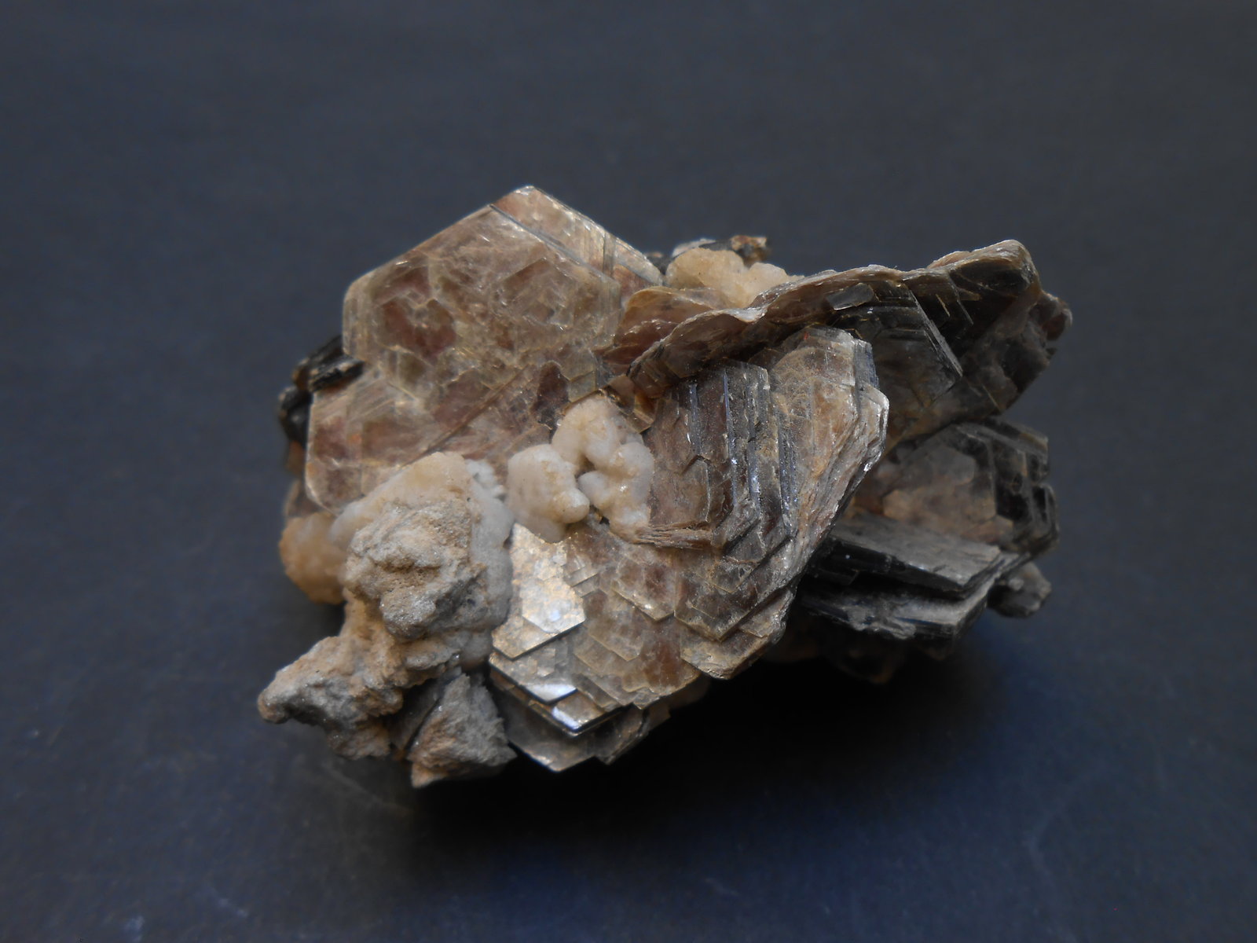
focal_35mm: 26
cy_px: 472
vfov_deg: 53.1
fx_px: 944
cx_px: 628
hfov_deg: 67.3
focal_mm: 4.6
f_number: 3.5
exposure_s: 1/30
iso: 80
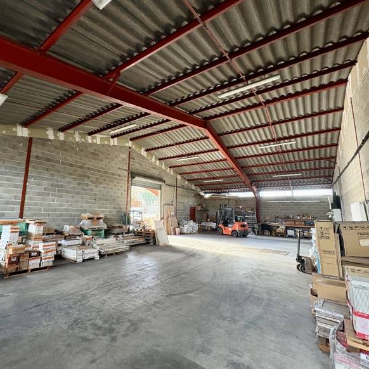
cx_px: 154
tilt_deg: +9.9
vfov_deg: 83.9
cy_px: 179
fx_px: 205
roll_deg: -1.8
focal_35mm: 17
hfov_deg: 83.3
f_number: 2.2
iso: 320
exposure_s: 1/50
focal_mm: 2.22
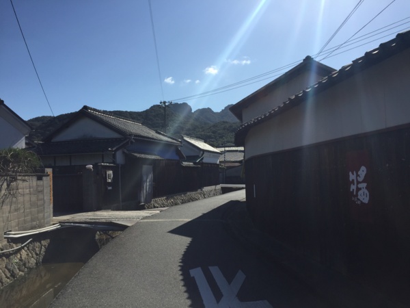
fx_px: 343
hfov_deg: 61.7
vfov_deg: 48.2
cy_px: 154
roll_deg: +1.0
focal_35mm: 29
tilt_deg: +1.6
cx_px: 205
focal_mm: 4.15
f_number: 2.2
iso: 32
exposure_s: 1/2825
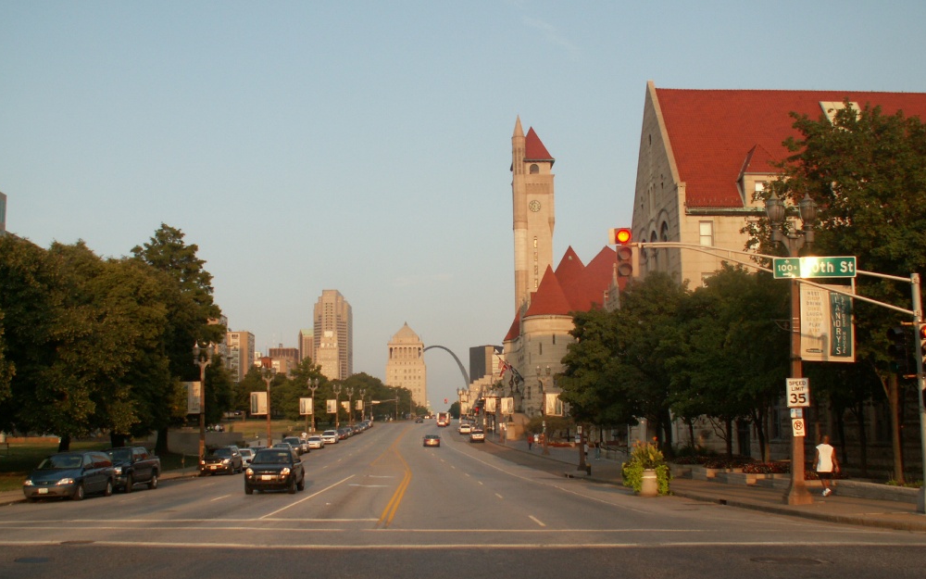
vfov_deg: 33.5
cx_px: 463
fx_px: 959
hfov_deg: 51.5
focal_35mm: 38
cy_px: 341
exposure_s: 1/250
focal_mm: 5.86
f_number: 4
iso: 50
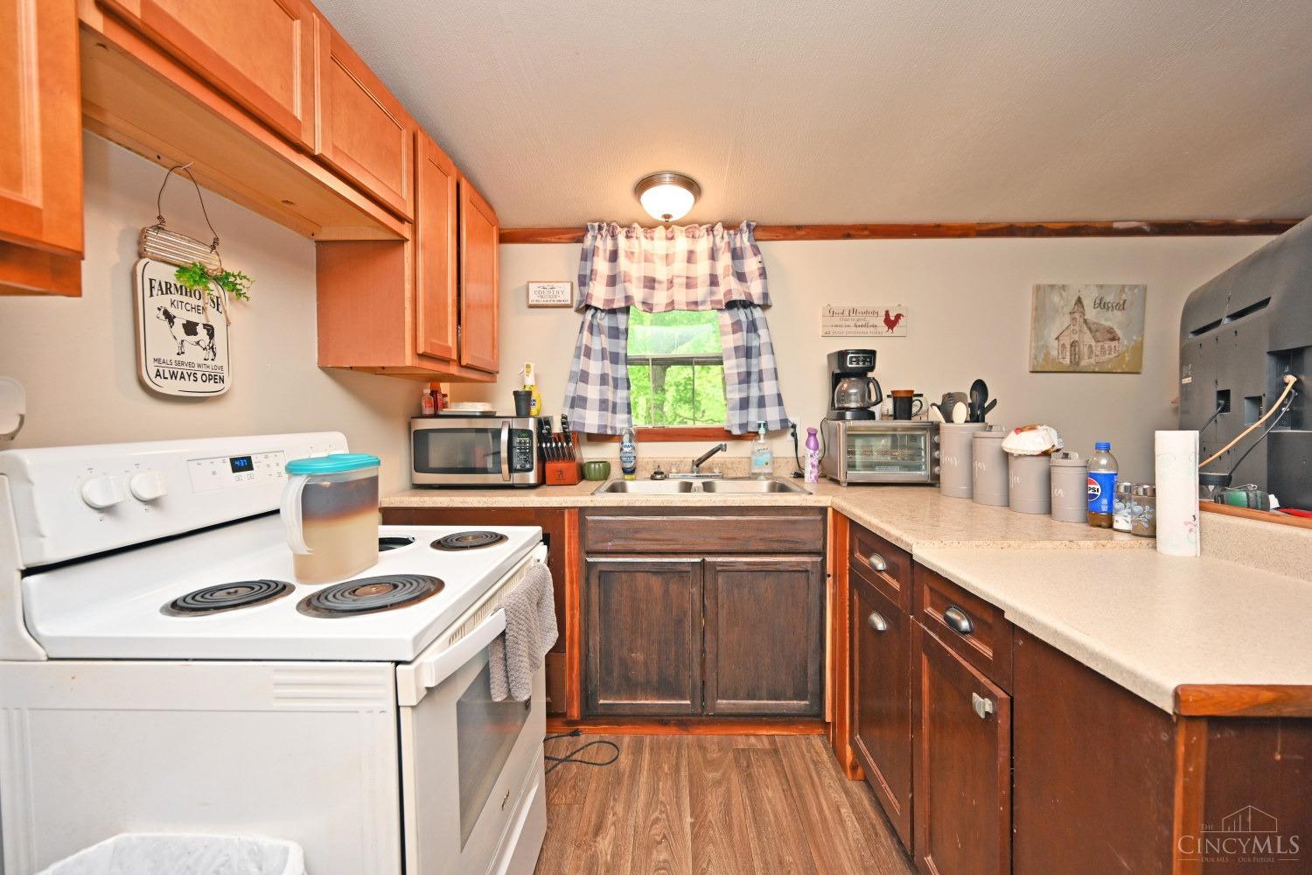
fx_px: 510
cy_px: 438
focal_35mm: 14
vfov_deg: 81.2
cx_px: 656
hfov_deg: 104.3
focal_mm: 14
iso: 250
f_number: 4
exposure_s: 1/60
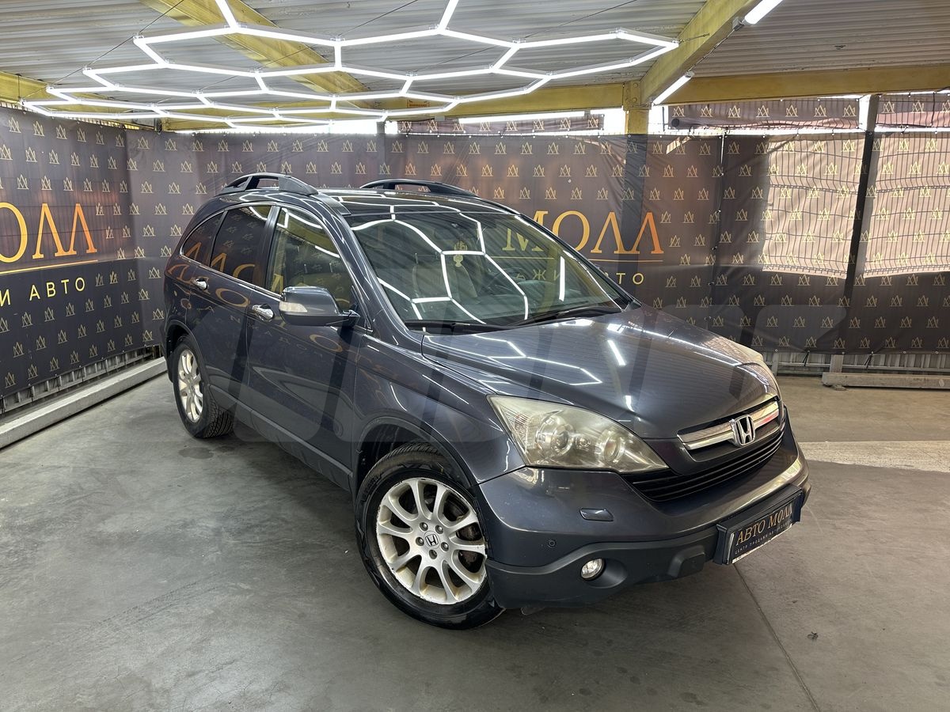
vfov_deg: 56.8
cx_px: 475
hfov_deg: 71.6
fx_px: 659
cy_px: 356
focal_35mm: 24
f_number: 1.78
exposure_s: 1/121
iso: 125
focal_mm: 6.86
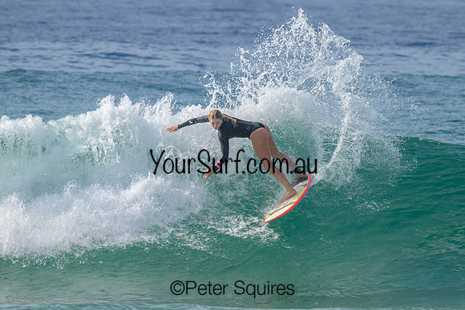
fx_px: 7988
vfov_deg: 2.2
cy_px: 149
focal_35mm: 618
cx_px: 288
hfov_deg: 3.3
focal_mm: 500
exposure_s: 1/2000
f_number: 10
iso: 720
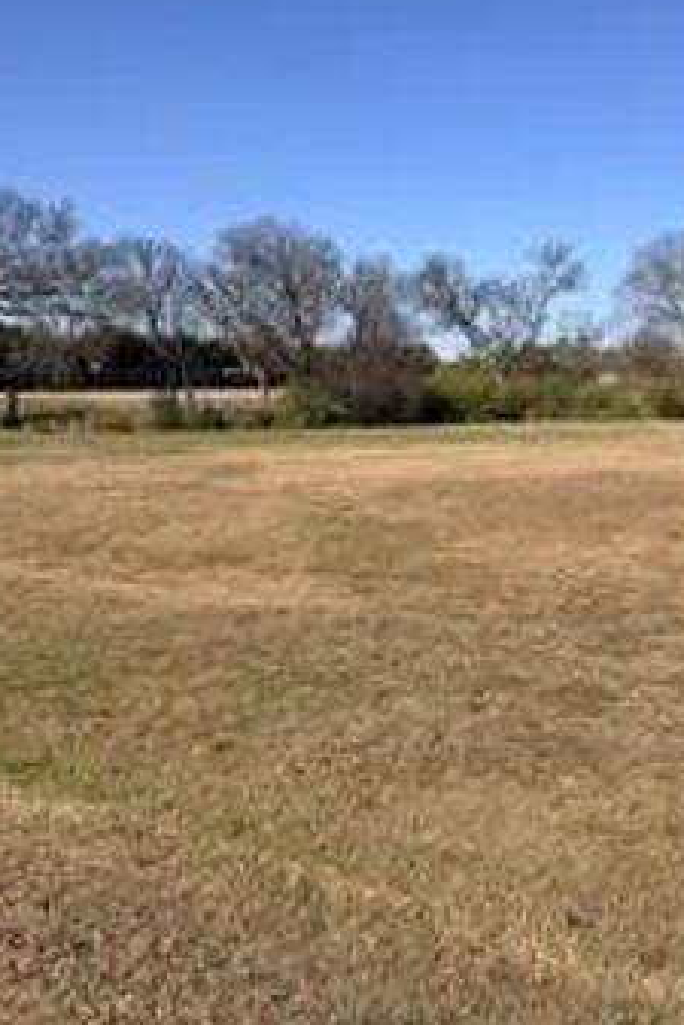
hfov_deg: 35.0
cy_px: 479
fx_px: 1053
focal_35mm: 37
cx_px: 535
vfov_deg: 51.8
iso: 80
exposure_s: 1/6173
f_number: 1.78
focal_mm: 6.76
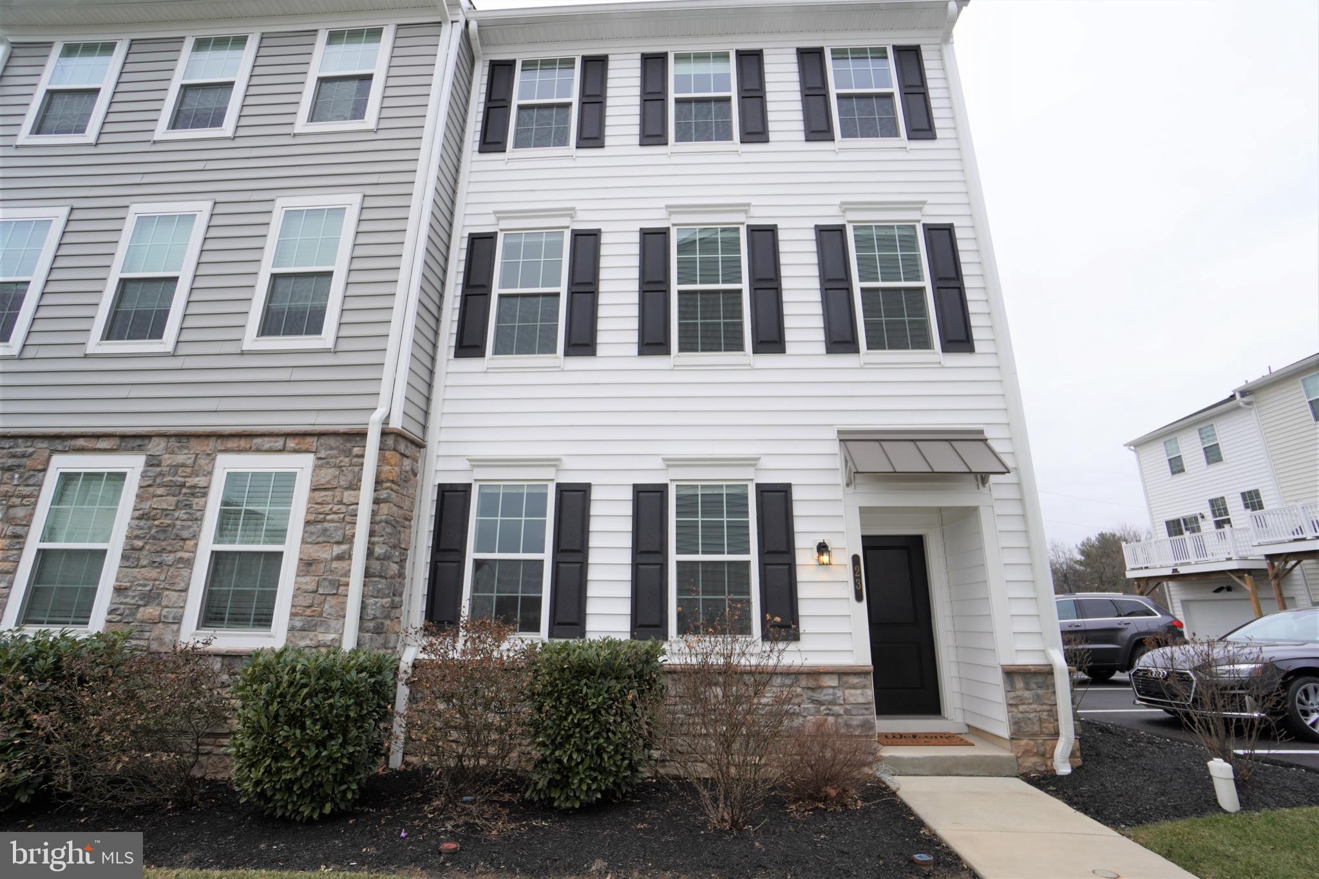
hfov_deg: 100.4
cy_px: 440
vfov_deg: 77.3
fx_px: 549
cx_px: 660
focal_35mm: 15
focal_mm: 10
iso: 100
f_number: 4.5
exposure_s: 1/80
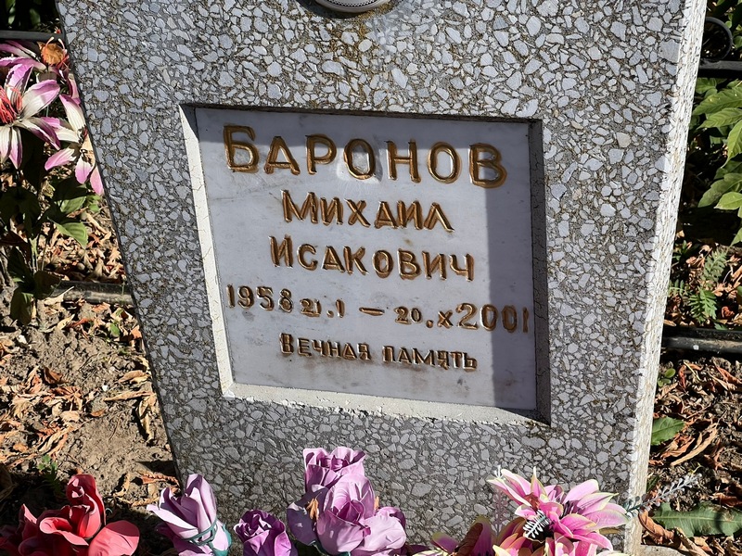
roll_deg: +4.9
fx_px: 1651
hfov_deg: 25.3
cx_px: 371
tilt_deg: -33.0
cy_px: 278
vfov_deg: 19.1
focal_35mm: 77
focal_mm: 9
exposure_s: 1/619
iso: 32
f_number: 2.8
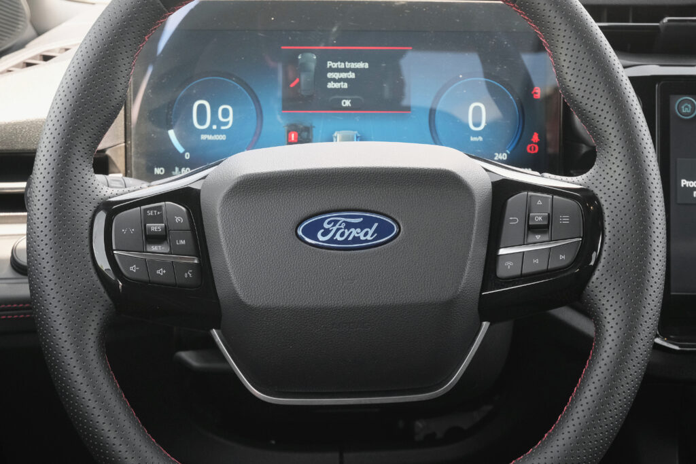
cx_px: 348
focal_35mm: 68
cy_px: 232
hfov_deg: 29.7
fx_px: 1315
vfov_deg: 20.0
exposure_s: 1/80
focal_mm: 45
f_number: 9
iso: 2000
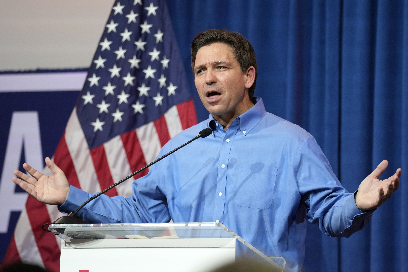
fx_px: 3026
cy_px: 136
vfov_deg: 5.1
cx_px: 204
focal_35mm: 267
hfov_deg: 7.7
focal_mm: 178
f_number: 2.8
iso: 1250
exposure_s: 1/640
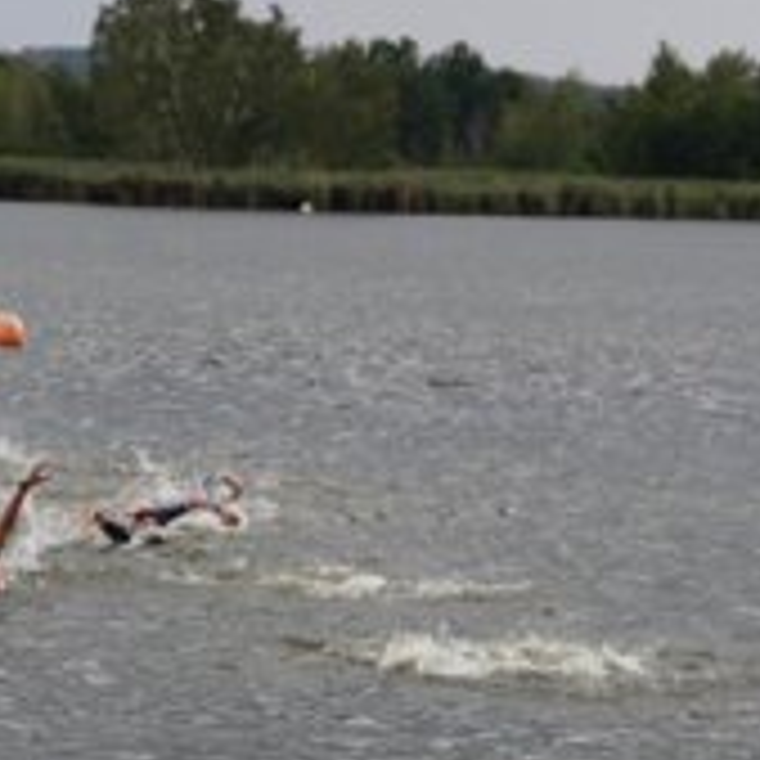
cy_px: 569
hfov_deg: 7.7
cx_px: 243
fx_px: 5614
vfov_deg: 7.7
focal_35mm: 226
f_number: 5.6
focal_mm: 75
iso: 250
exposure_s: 1/160
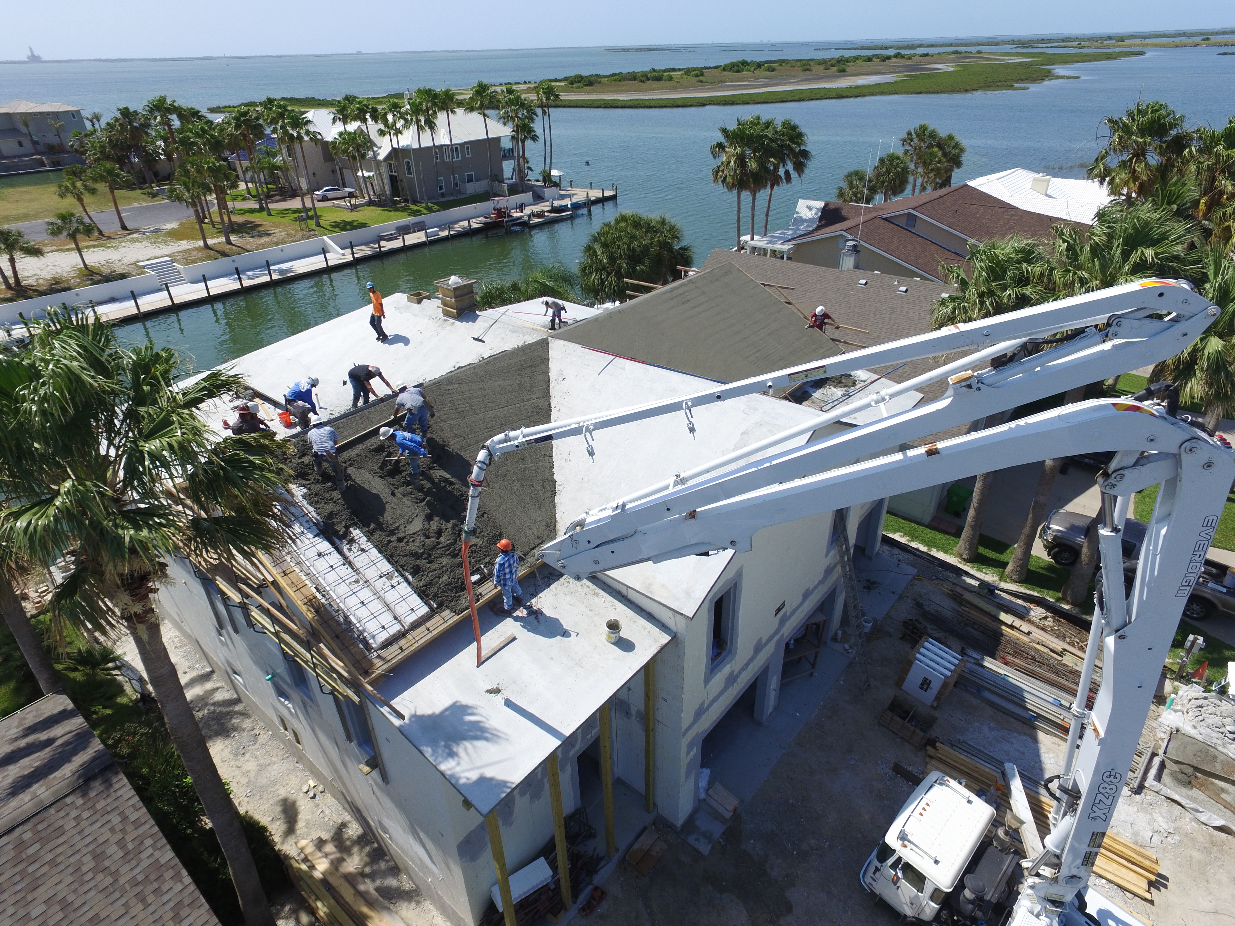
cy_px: 463
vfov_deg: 66.0
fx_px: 714
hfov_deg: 81.7
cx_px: 618
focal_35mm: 20
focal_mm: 3.61
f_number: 2.8
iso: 100
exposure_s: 1/1124
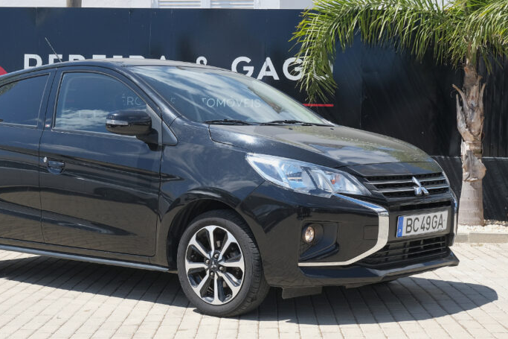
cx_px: 193
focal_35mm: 66
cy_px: 177
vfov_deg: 20.6
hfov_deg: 30.4
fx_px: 931
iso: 160
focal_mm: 29.6
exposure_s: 1/160
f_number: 9
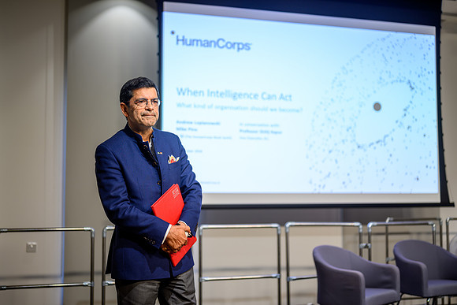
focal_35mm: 50
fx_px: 636
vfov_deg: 27.0
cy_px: 152
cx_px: 228
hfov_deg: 39.5
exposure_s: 1/100
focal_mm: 50
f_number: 2
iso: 100
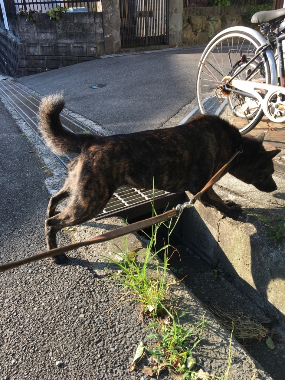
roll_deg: -0.5
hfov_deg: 48.2
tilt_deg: -28.7
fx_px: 318
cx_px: 142
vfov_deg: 61.7
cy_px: 190
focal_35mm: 29
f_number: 2.2
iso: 25
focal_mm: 4.15
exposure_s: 1/299
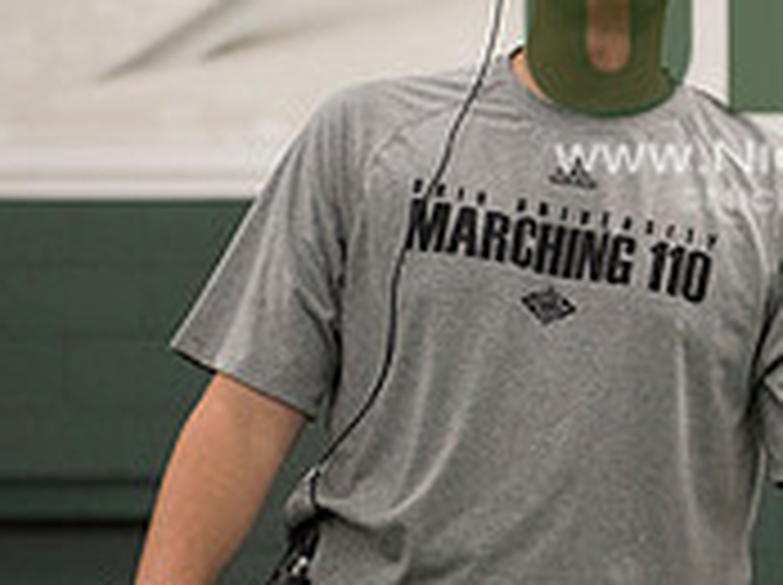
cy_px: -2
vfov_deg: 6.6
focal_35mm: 225
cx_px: 864
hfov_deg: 8.7
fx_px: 5082
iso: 3200
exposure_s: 1/320
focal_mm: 70
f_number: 3.2
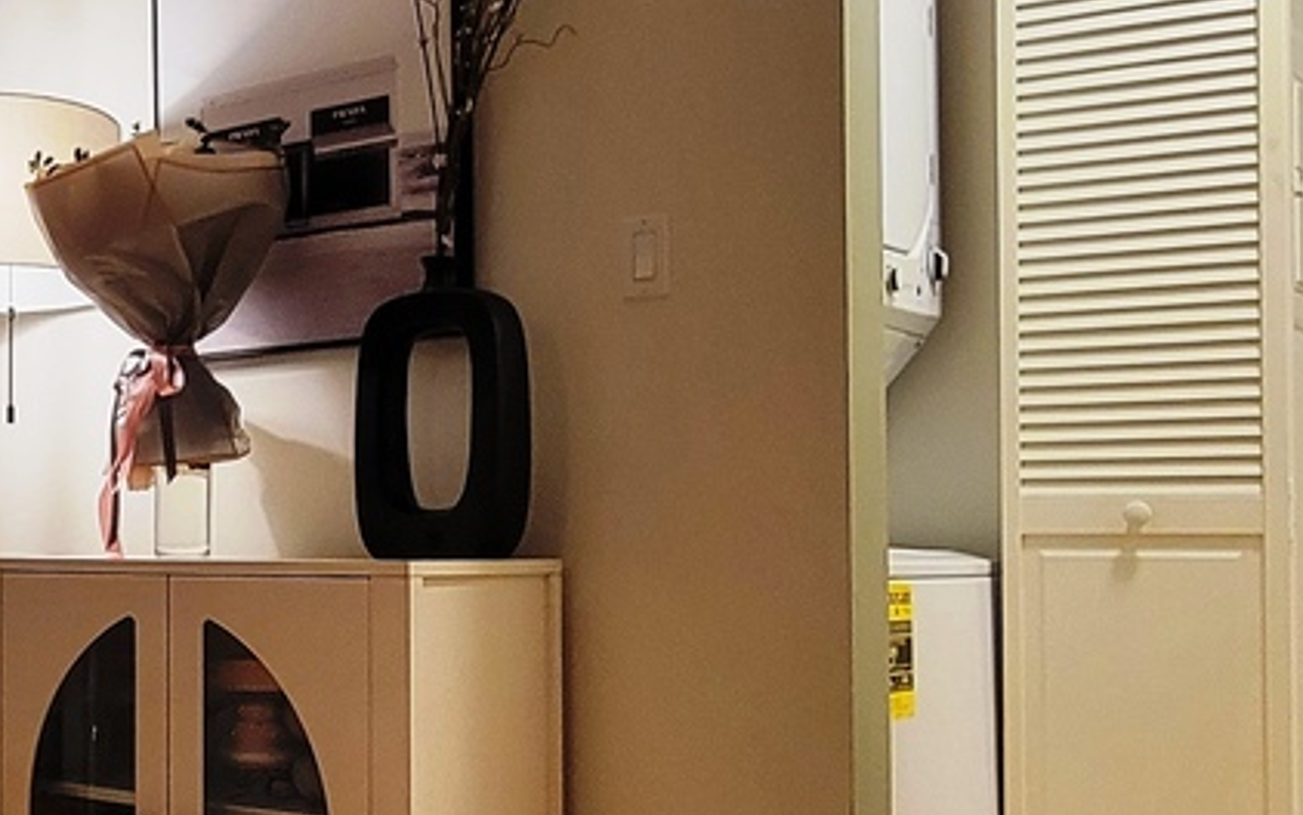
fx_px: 1669
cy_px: 550
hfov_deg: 39.1
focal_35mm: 47
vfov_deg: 27.3
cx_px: 90
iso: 320
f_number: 2.2
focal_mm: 2.2
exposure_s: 1/40
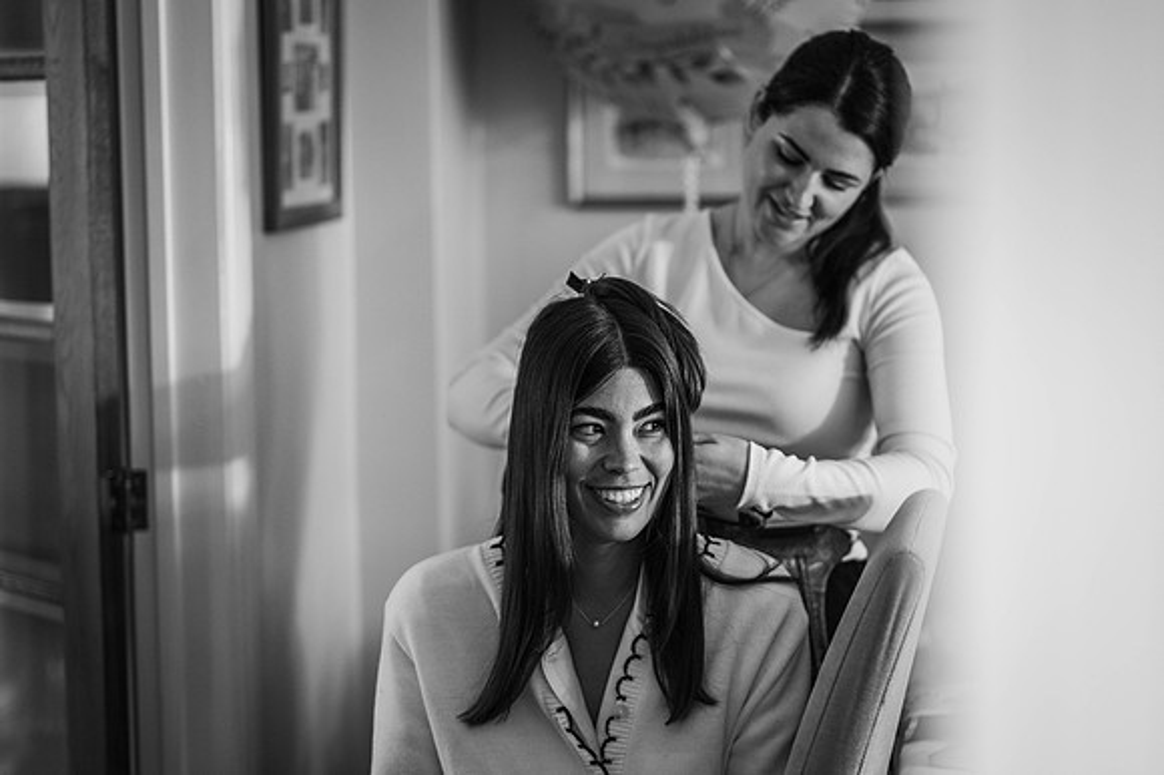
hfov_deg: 23.9
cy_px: 388
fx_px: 2747
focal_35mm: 85
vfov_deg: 16.1
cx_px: 582
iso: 560
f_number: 1.8
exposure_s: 1/200
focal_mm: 85
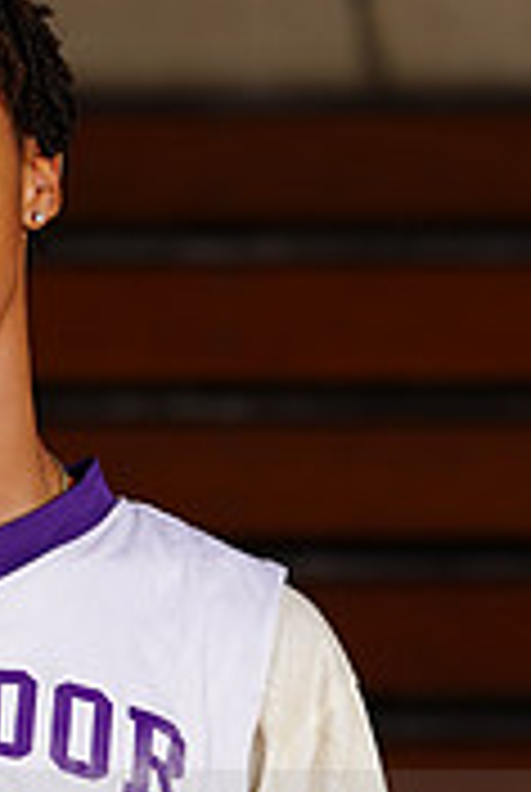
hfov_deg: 2.2
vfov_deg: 3.3
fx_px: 13773
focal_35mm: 625
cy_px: 832
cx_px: -182
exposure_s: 1/200
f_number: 8
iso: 200
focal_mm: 190
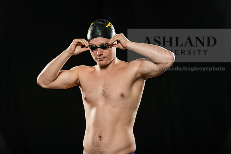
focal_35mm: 98
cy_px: 77
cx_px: 116
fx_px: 629
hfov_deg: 20.8
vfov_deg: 14.0
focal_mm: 98
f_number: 5.6
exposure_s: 1/250
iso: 320
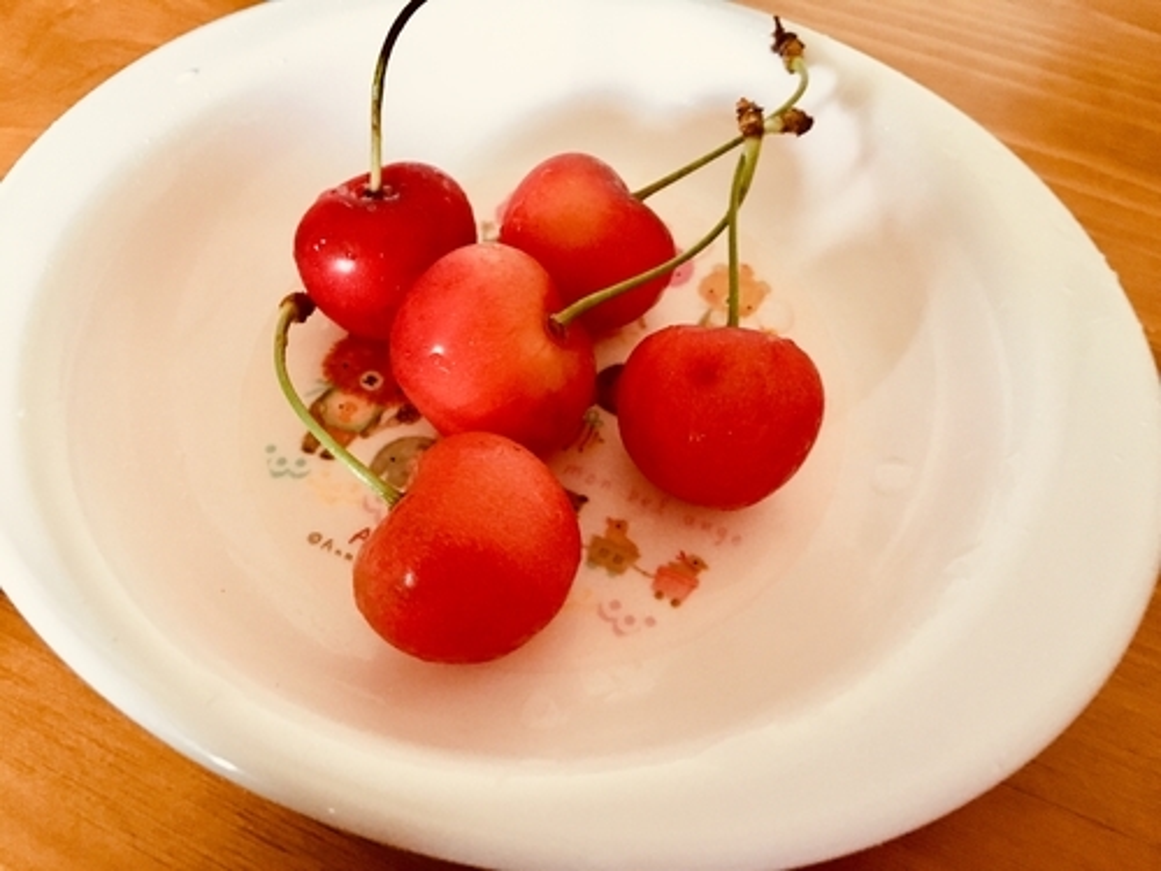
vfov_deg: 48.2
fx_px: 973
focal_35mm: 29
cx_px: 580
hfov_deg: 61.7
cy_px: 436
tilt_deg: -58.4
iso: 200
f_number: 2.2
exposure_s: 1/15
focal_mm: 4.15
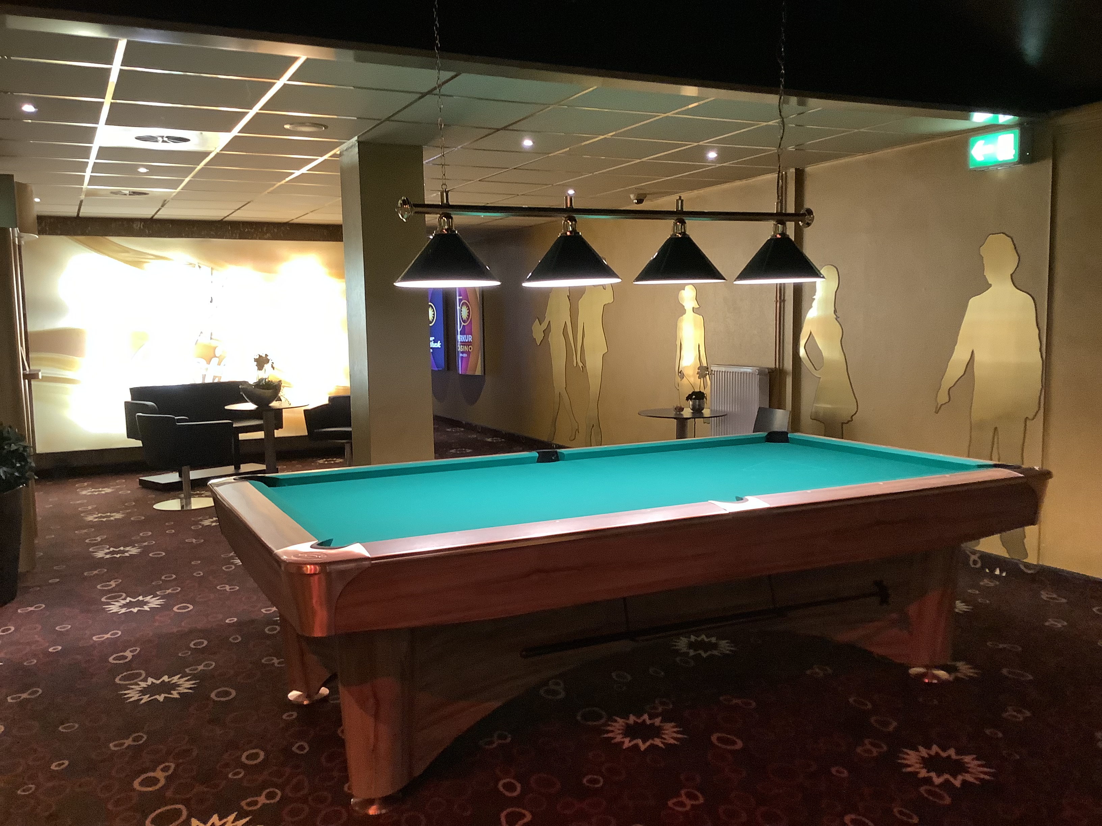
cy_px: 413
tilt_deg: -5.5
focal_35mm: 31
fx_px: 987
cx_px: 551
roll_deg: +0.3
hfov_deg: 58.4
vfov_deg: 45.4
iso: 320
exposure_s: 1/30
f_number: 2.4
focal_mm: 3.3
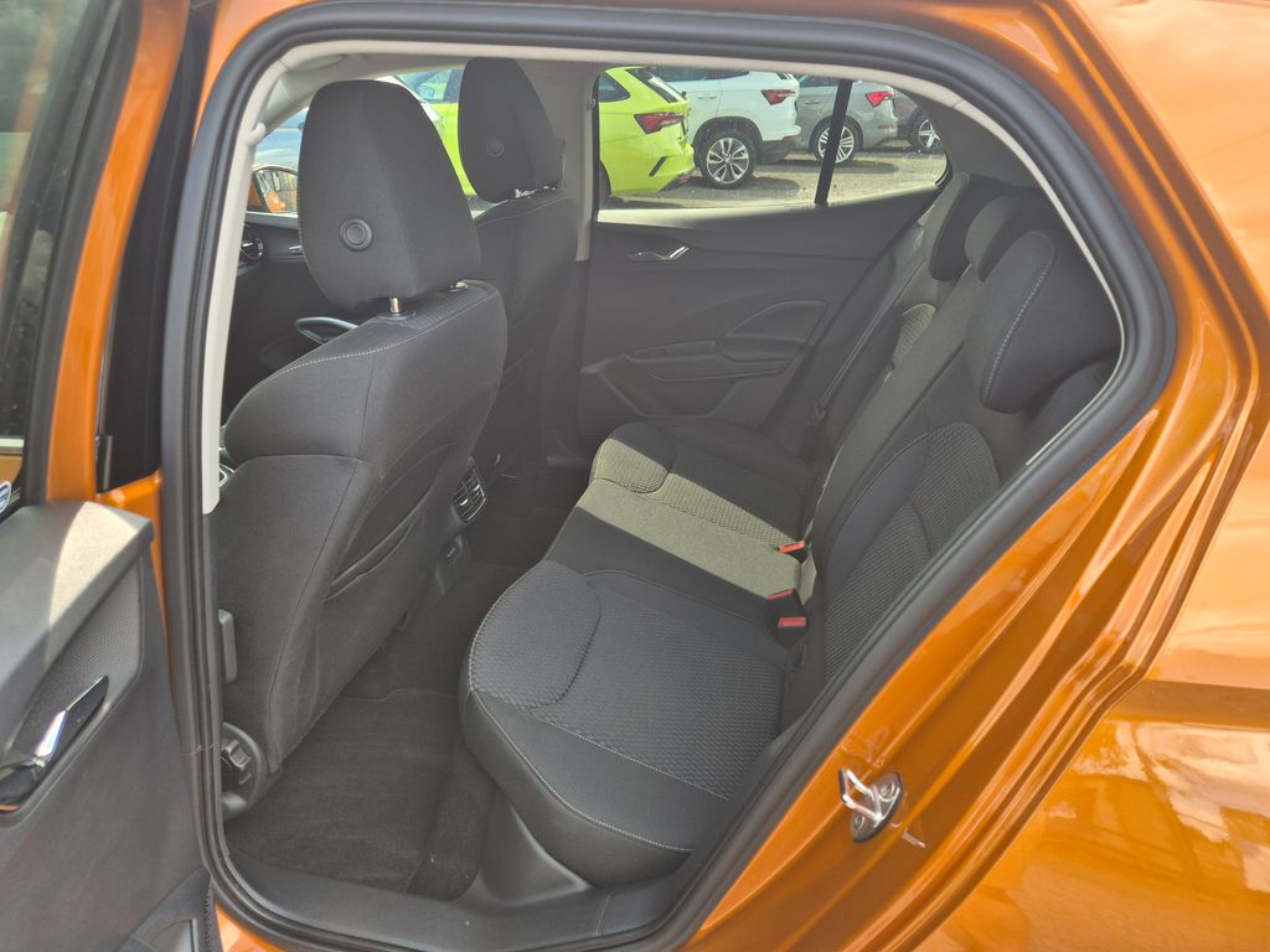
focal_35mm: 23
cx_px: 635
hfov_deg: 73.9
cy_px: 476
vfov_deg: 58.9
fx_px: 844
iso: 32
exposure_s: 1/180
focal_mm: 5.4
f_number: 1.8
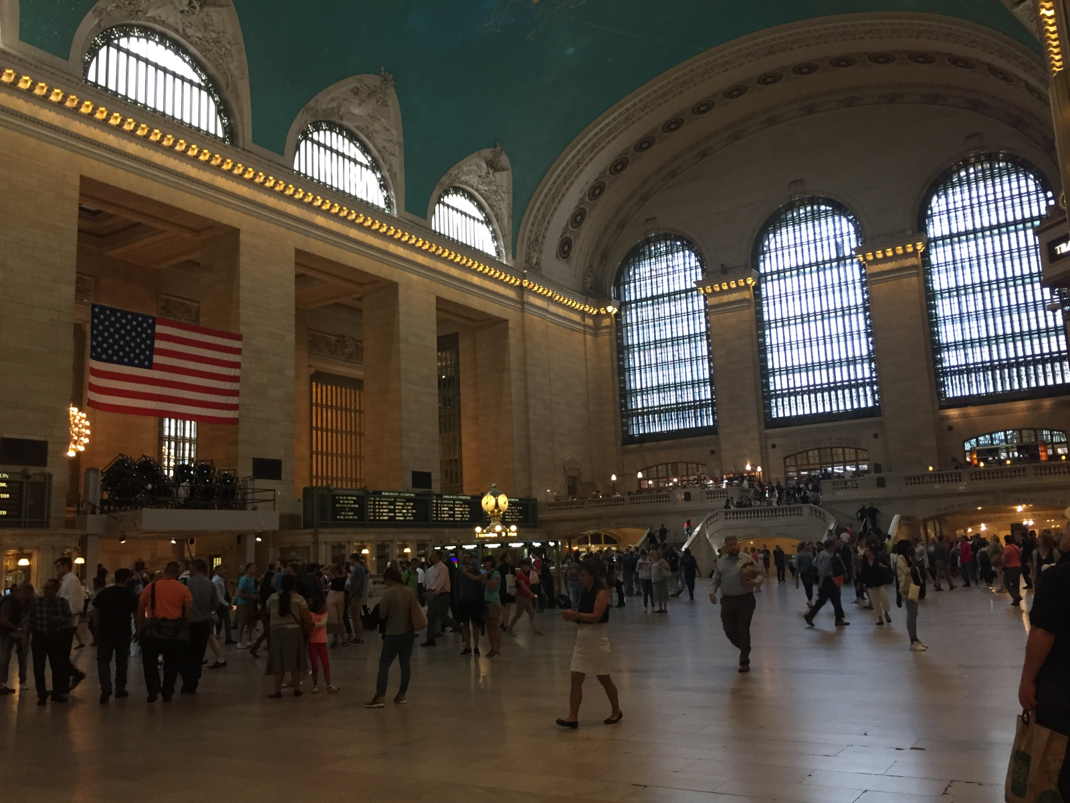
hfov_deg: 61.7
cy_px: 402
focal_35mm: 29
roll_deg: +1.7
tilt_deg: +9.4
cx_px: 535
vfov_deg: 48.2
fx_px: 896
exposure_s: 1/30
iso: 125
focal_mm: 4.15
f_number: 2.2
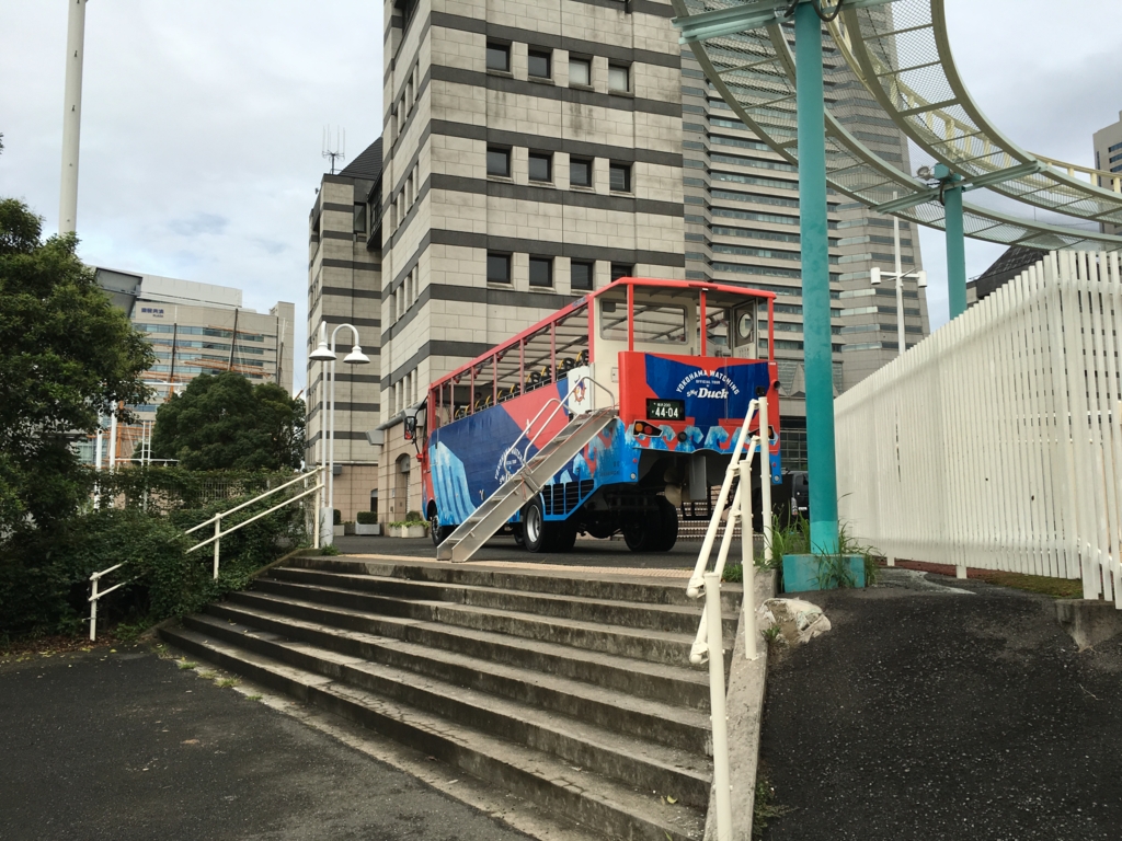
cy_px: 420
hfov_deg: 61.7
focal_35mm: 29
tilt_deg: +6.5
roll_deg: +0.4
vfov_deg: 48.2
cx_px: 561
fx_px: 940
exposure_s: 1/450
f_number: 2.2
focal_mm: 4.15
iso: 25
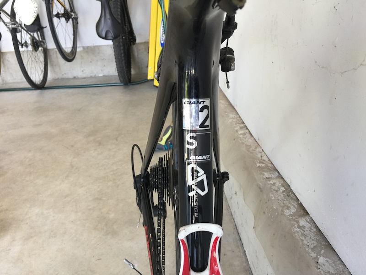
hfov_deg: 61.7
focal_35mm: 29
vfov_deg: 48.2
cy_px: 138
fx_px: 307
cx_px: 183
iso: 40
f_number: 2.2
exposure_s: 1/30
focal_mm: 4.15
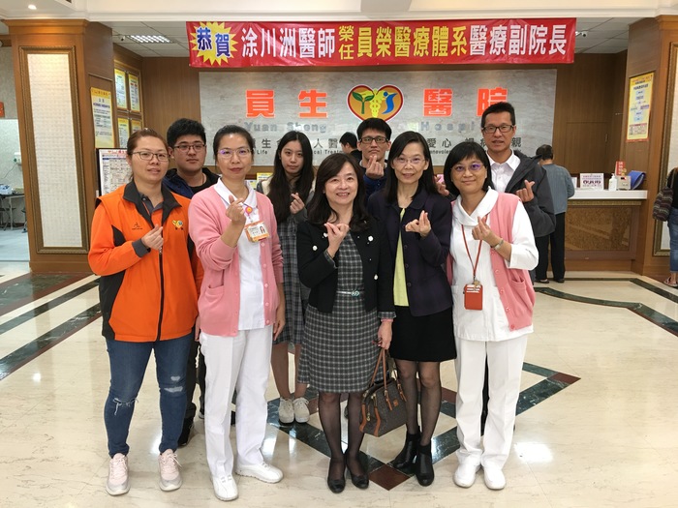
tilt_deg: -9.3
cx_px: 339
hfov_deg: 61.7
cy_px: 254
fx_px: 568
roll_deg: -0.6
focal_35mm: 29
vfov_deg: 48.2
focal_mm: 4.15
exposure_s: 1/15
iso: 40
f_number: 2.2
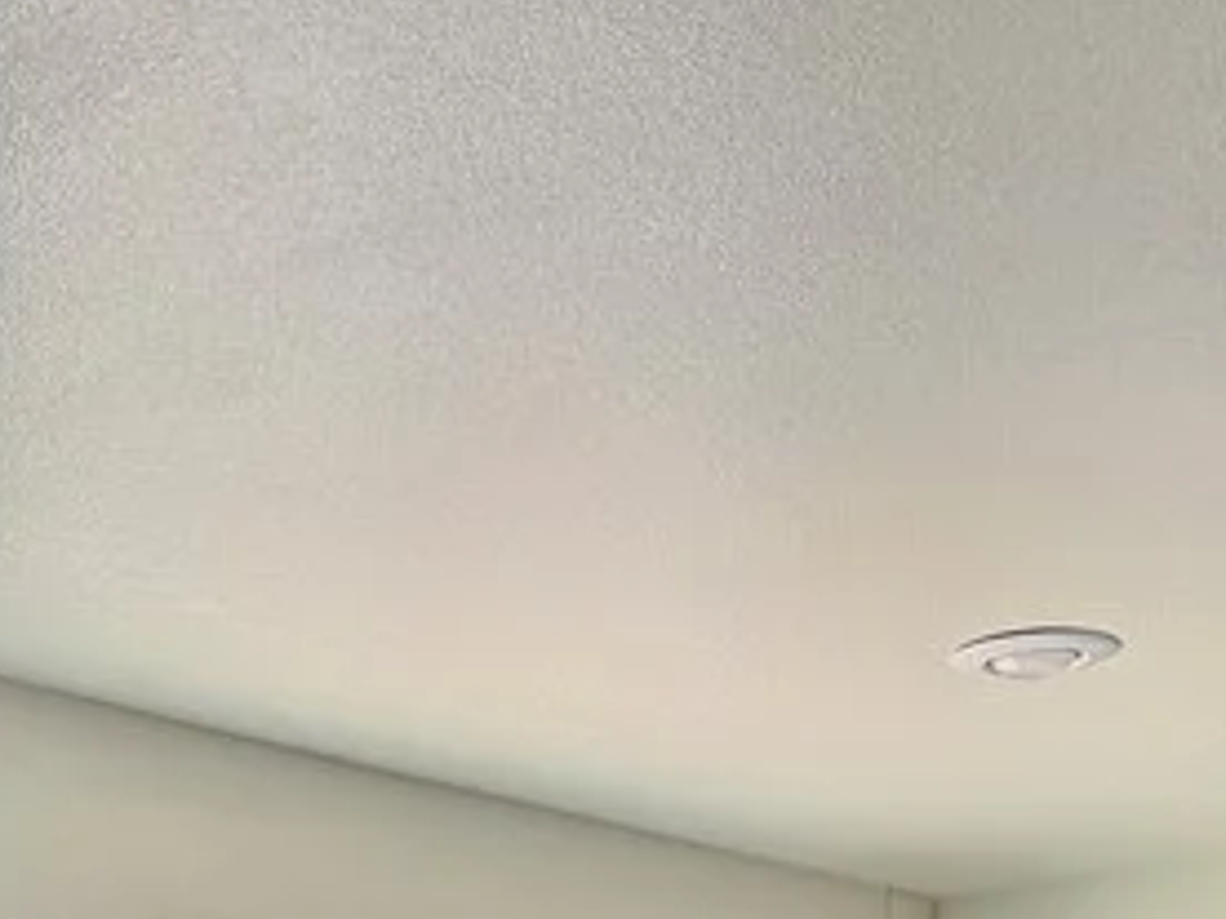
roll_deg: -0.8
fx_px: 3152
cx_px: 36
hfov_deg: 21.3
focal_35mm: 89
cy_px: 1523
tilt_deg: -0.4
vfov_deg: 14.9
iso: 80
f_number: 1.78
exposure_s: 1/484
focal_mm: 6.76
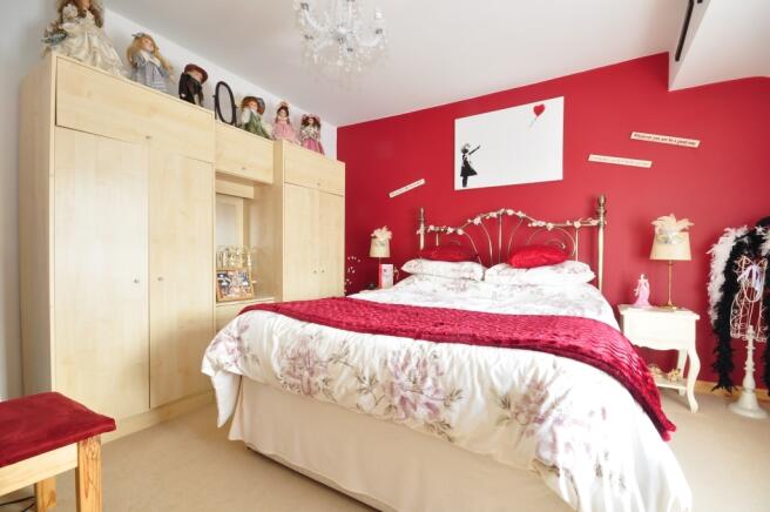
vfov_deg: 77.2
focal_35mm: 15
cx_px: 385
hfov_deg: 100.4
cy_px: 256
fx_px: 321
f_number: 11
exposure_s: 1.6
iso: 200
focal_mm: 10
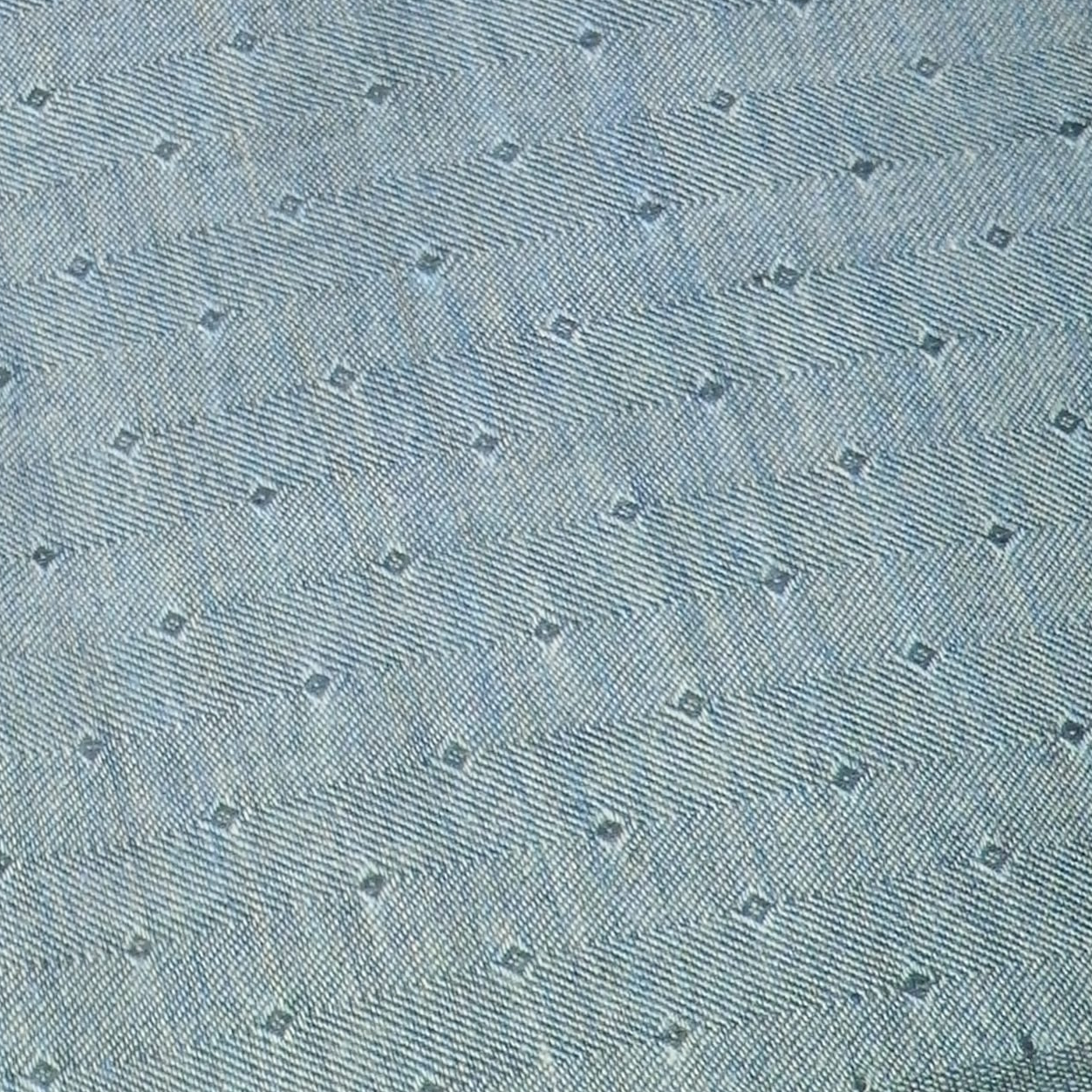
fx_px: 3890
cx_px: -241
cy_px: -379
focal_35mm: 109
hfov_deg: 15.4
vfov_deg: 15.1
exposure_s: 1/40
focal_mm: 6.4
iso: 200
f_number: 3.1
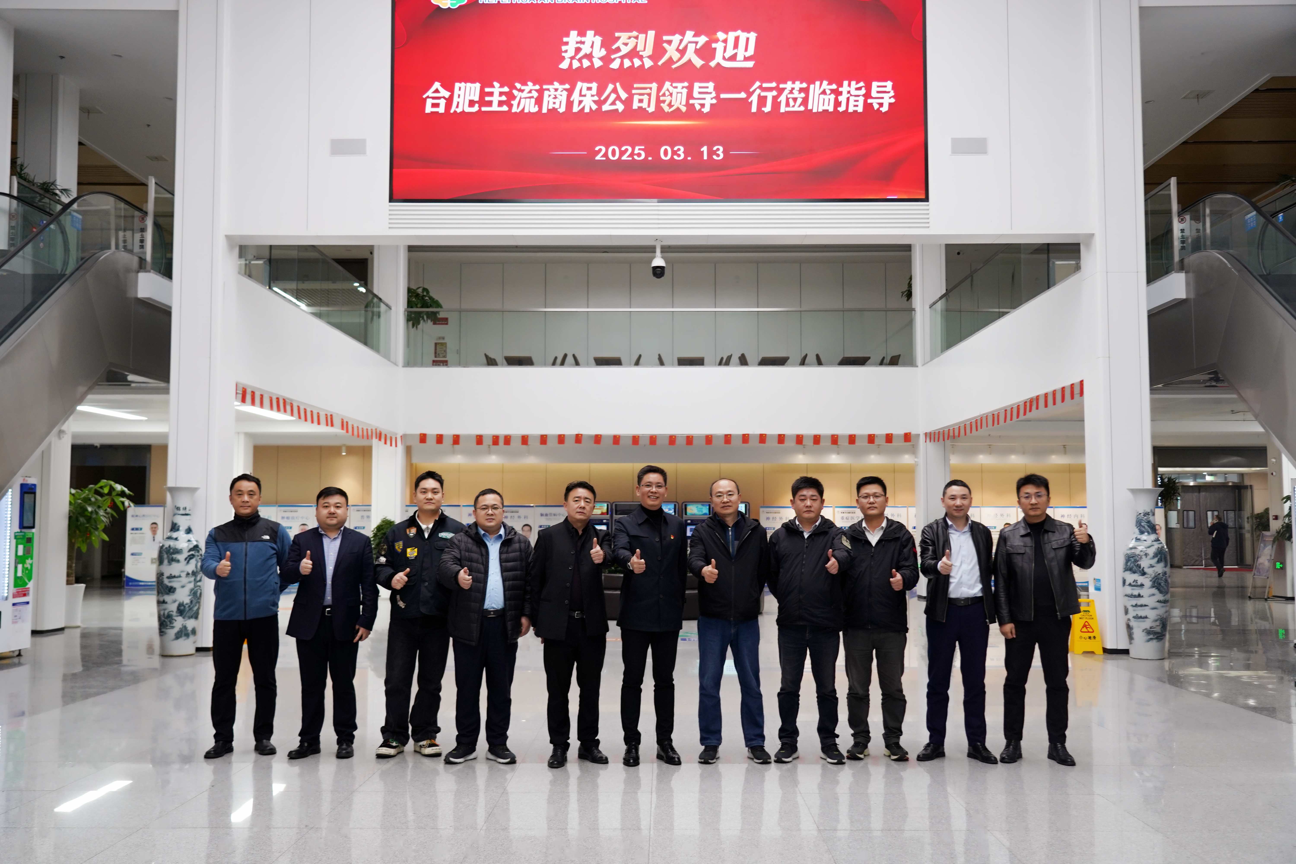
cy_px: 432
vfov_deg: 40.0
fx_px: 1188
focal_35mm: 33
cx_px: 648
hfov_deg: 57.2
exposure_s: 1/160
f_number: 4
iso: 800
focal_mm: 33
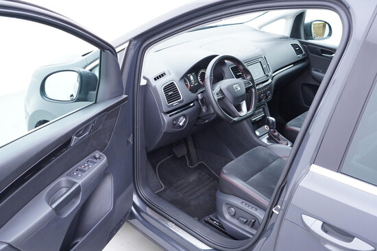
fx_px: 377
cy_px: 126
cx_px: 188
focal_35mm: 36
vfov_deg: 36.9
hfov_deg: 53.1
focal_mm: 24
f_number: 2.8
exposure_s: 1/40
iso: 320
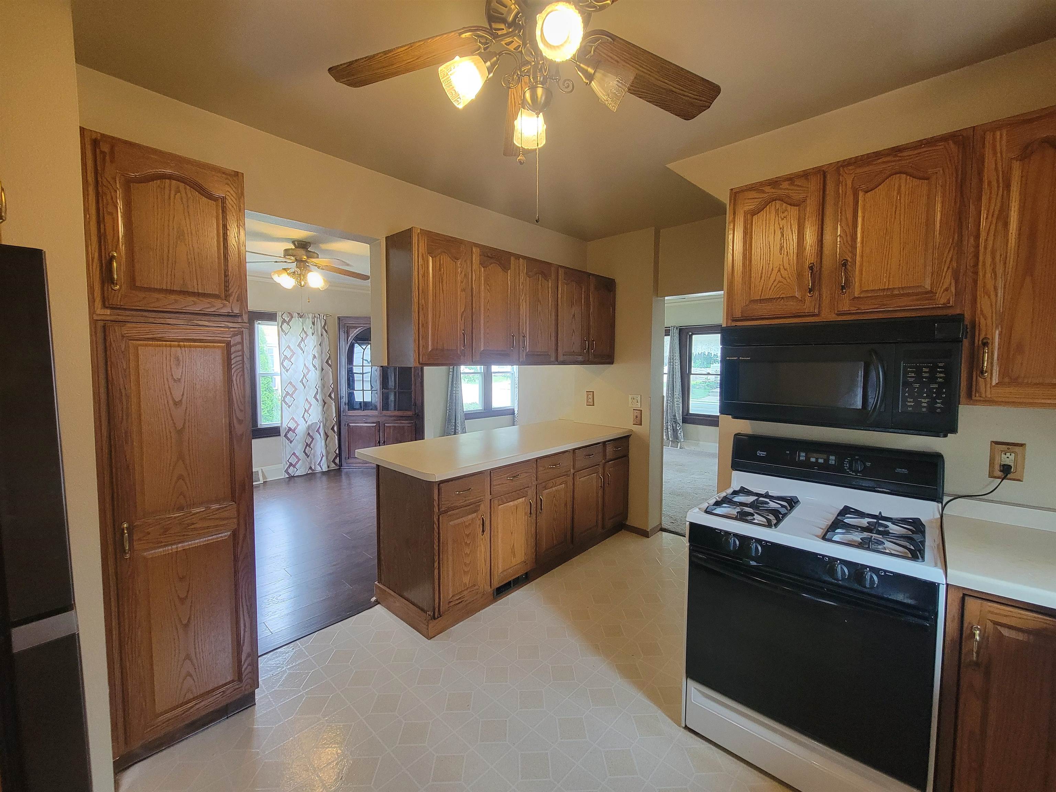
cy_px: 396
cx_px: 528
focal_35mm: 13
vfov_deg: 89.9
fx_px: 397
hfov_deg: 106.2
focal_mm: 2.2
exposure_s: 1/60
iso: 400
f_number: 2.2
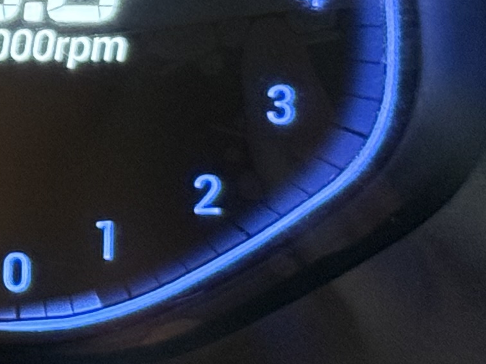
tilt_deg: -28.1
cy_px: -52
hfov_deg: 7.3
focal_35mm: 255
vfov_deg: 5.8
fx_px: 3580
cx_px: -696
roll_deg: -1.2
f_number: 1.78
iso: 250
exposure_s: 1/40
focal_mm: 6.76
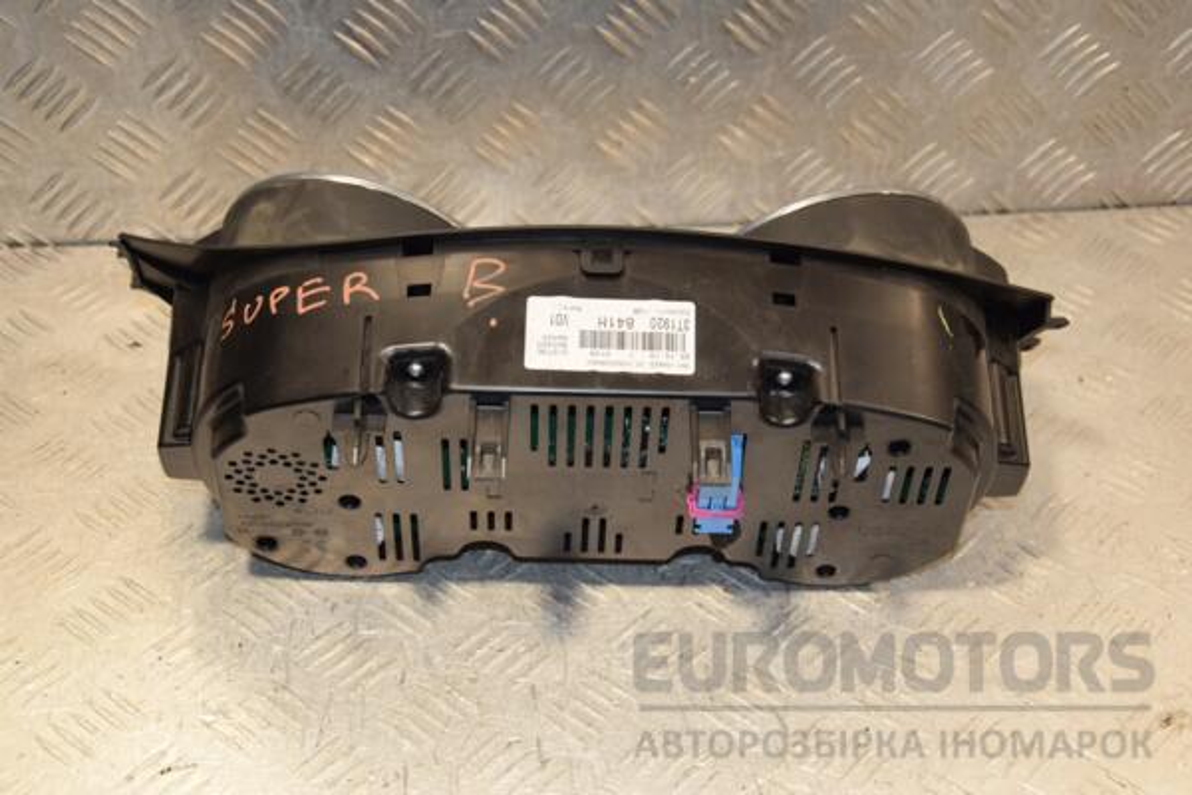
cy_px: 398
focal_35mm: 63
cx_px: 596
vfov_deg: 21.6
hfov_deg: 31.9
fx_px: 2086
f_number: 5.6
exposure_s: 1/200
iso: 800
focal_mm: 42
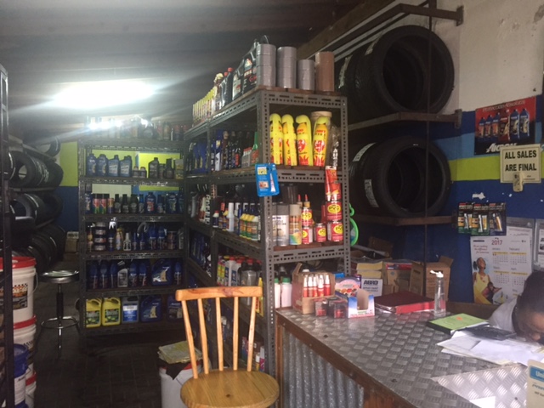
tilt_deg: -1.1
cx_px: 272
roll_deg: -1.2
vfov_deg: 48.2
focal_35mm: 29
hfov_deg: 61.7
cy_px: 204
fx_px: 456
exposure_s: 1/33
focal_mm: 4.15
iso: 250
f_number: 2.2
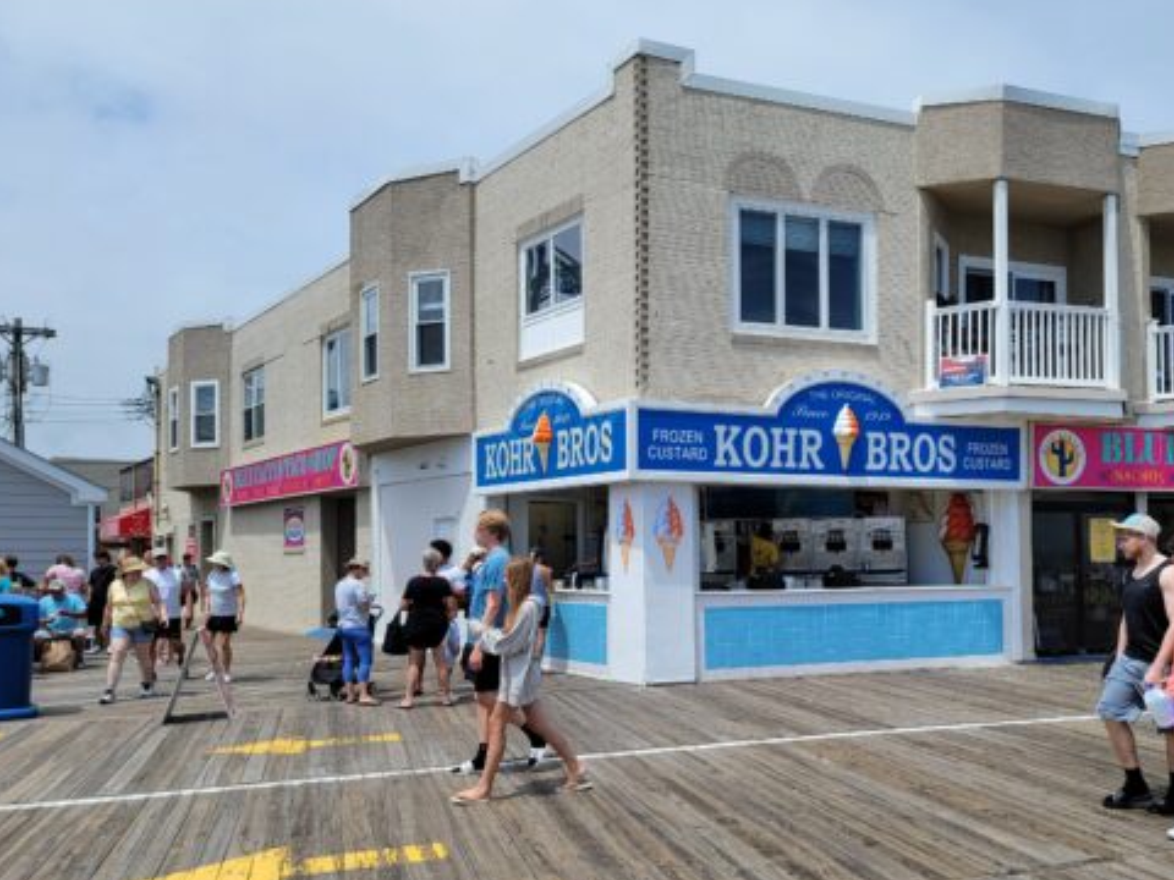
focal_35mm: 30
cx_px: 704
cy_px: 528
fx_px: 1017
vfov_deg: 46.5
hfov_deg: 59.5
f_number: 1.8
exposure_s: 1/1369
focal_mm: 6.7
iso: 16
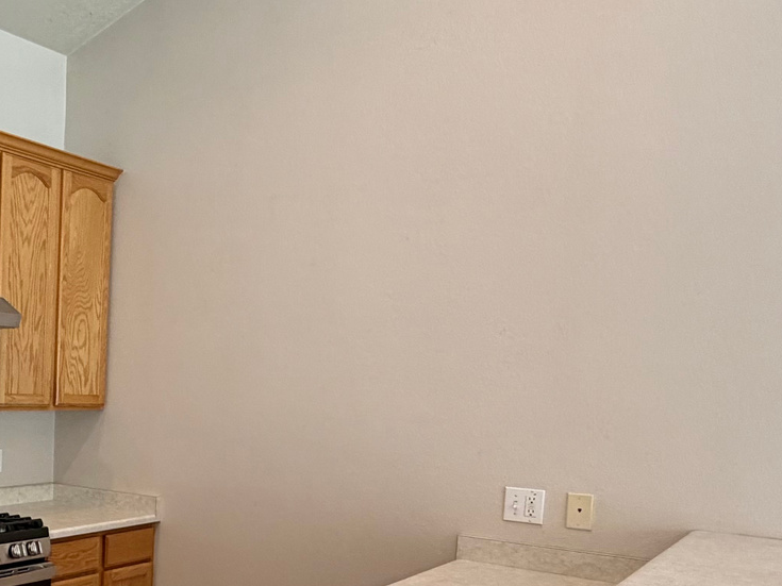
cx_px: -2
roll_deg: -2.2
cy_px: 450
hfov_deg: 41.5
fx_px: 881
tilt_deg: -4.0
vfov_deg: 35.9
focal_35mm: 39
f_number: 2.2
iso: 200
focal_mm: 2.22
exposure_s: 1/60
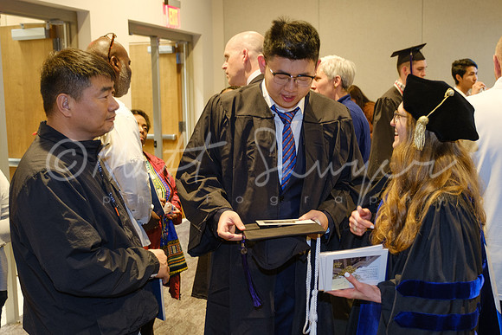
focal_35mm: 43
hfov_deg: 45.8
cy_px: 168
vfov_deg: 31.5
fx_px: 595
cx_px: 250
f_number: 2.8
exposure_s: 1/60
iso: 1600
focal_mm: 22.7
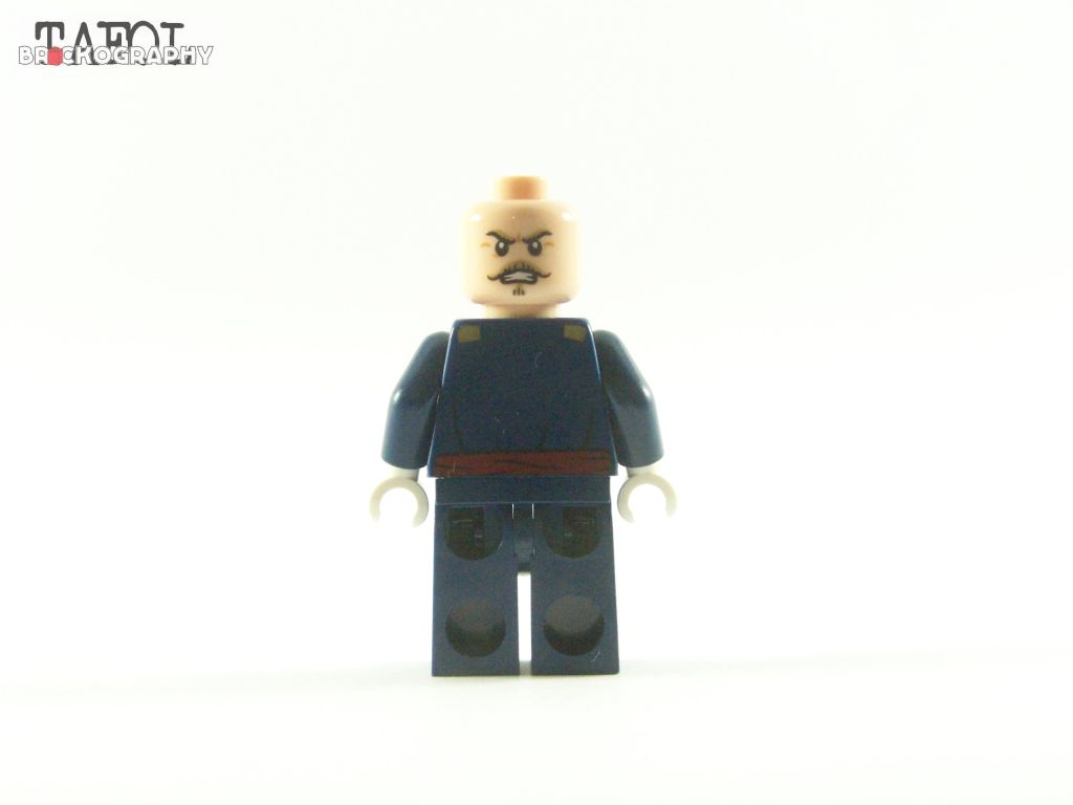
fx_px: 2325
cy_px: 402
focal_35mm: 75
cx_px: 536
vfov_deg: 19.6
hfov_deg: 26.0
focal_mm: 12.4
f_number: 4
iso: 400
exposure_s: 1/60
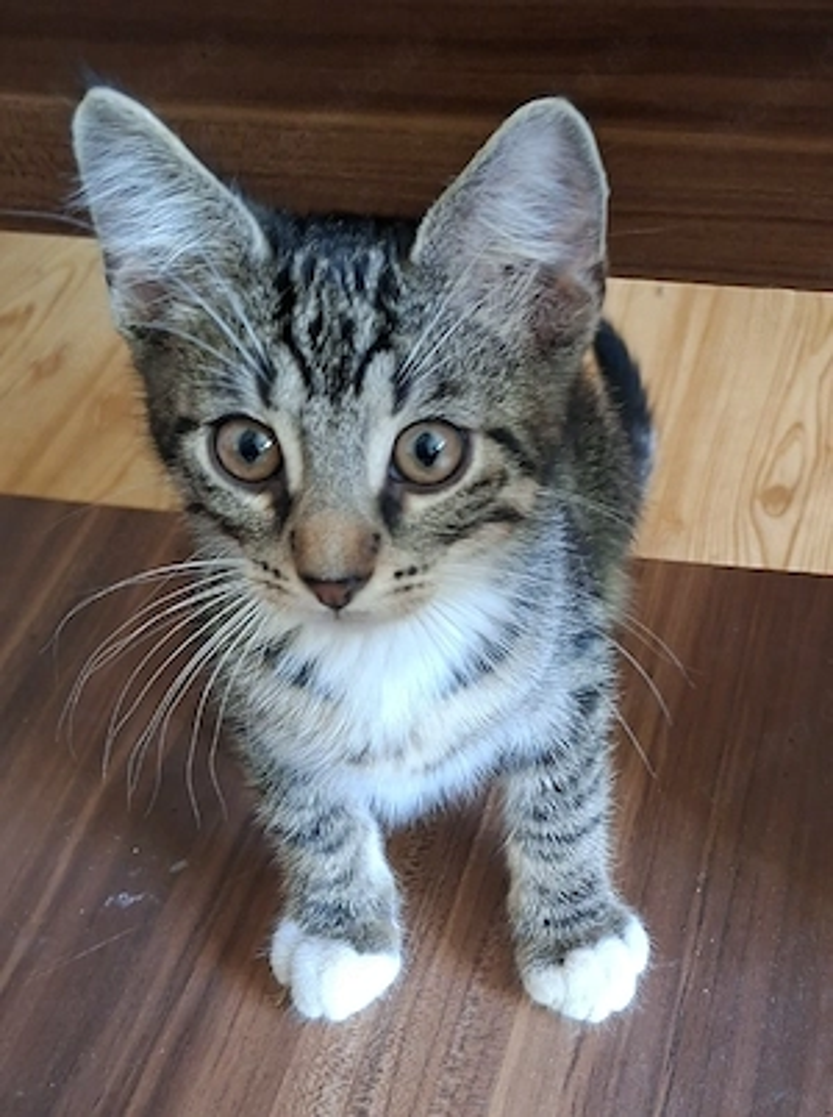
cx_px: 416
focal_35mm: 23
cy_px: 558
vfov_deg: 74.0
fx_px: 740
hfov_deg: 58.7
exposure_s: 1/25
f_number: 1.8
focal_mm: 5.54
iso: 640
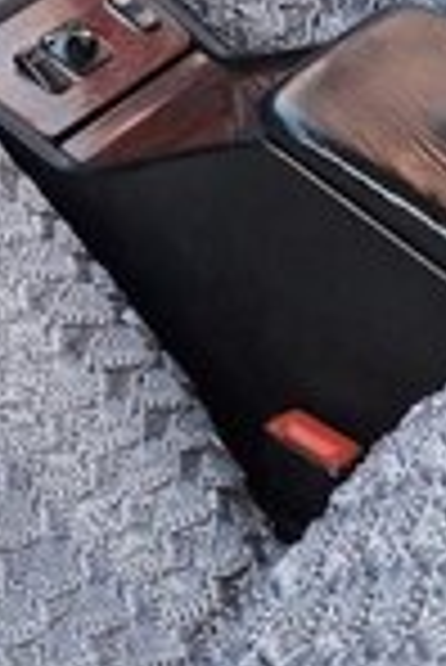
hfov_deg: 13.6
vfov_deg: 19.9
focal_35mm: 94
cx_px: -248
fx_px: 1743
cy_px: -198
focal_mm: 3.6
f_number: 1.9
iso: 50
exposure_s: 1/50
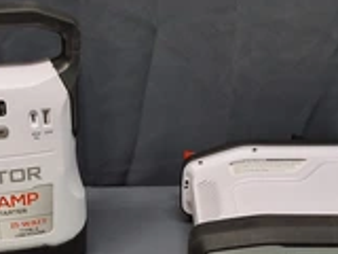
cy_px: 239
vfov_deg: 20.5
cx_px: 108
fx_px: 683
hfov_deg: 27.6
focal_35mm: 70
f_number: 1.9
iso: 125
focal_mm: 2.91
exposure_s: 1/40
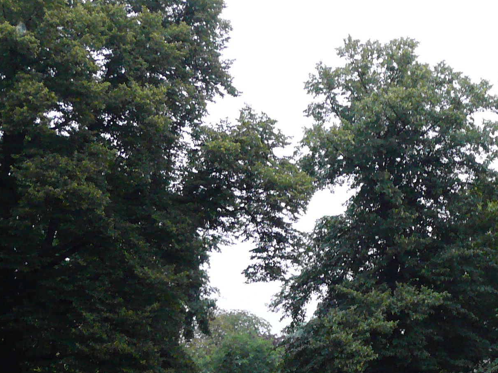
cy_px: 394
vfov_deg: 16.2
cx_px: 392
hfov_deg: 21.8
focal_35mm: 89
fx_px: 1280
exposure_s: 1/30
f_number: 3
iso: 200
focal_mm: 5.7
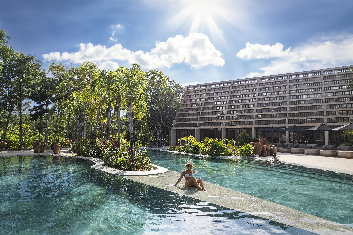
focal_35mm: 22
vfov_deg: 57.2
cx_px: 176
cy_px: 118
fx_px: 216
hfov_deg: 78.6
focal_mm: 8.38
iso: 100
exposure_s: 1/1250
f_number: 2.8
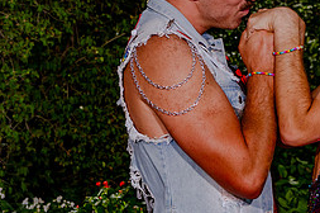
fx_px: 1340
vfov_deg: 9.0
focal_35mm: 151
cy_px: 24
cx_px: 268
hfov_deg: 13.5
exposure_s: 1/320
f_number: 8
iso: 200
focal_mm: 58
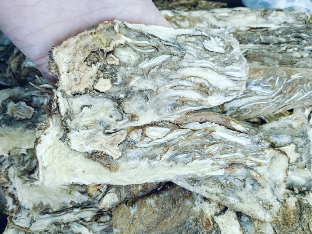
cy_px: 121
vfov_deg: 51.4
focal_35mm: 27
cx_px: 160
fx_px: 243
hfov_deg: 65.3
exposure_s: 1/50
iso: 1570
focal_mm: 4.7
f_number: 1.7
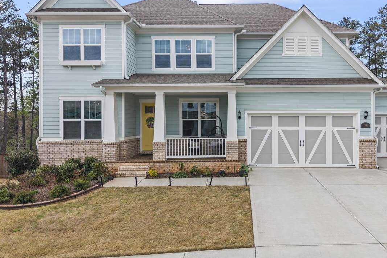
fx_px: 322
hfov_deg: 61.4
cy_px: 123
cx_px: 232
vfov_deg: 43.6
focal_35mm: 30
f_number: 1.8
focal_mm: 8.67
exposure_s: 1/2000
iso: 200
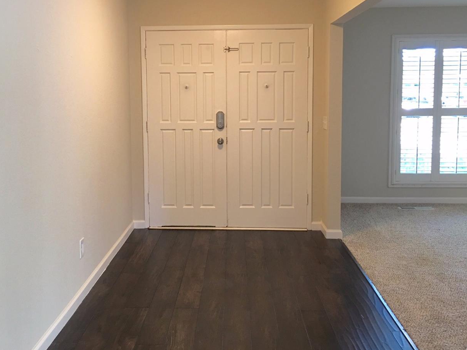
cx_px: 215
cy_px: 136
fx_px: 485
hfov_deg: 51.3
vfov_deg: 39.4
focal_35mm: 36
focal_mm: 4.15
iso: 50
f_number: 2.2
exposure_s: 1/15
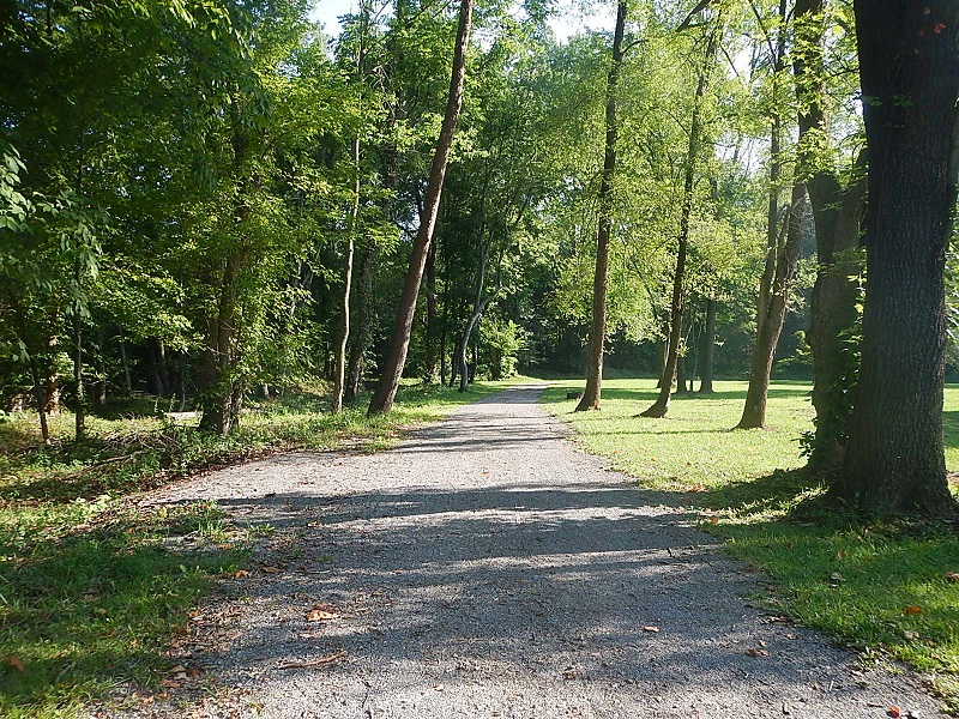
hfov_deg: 63.4
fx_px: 776
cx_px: 480
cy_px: 360
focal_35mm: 28
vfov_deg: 49.7
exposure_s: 1/250
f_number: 3.9
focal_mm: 5
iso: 160
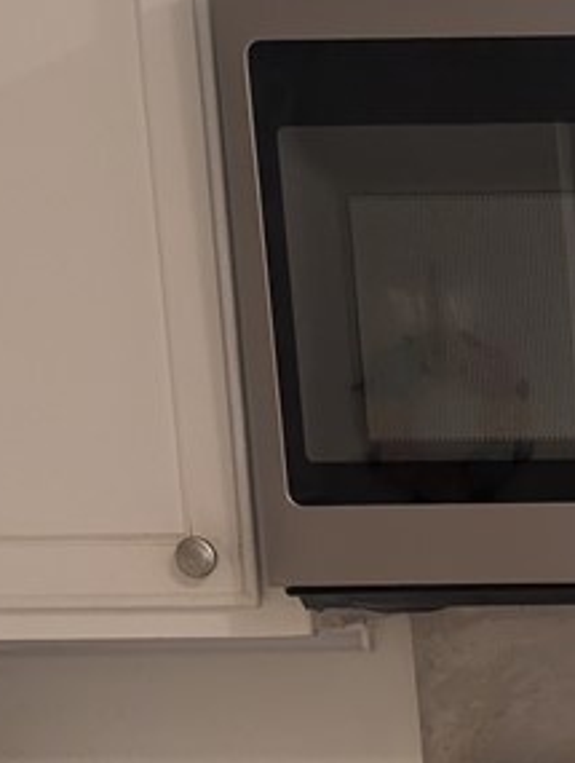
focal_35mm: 86
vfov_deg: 20.8
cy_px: 979
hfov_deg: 15.6
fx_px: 1898
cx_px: 903
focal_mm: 6.9
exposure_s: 1/120
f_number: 1.68
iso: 374
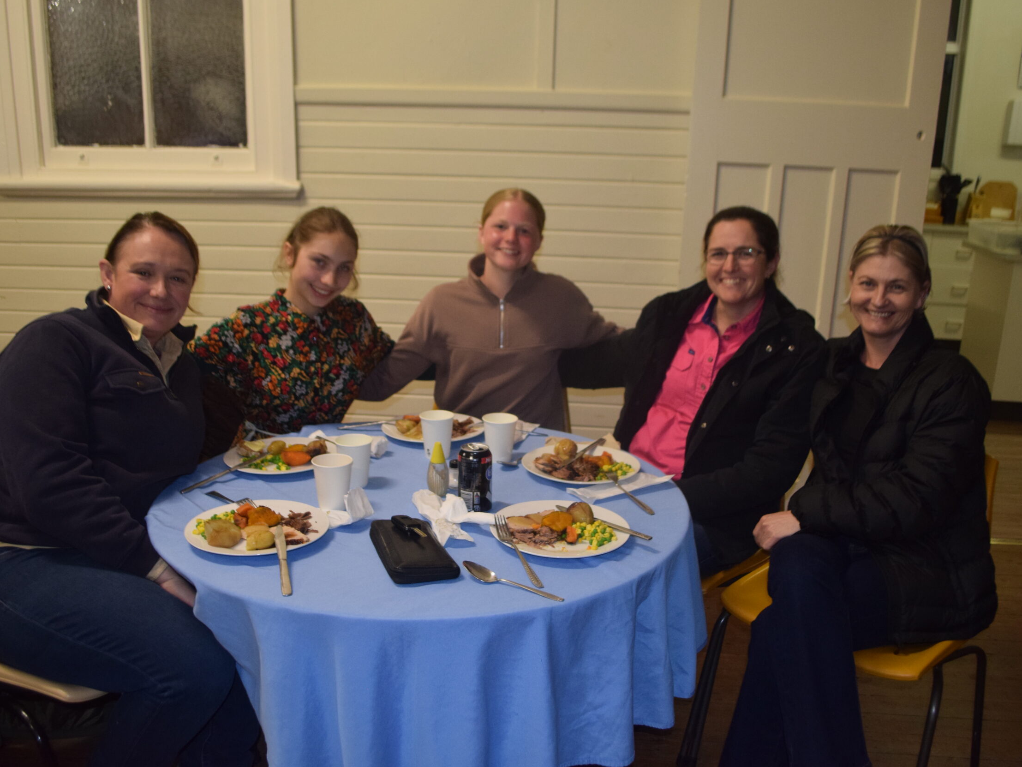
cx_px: 495
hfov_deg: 59.9
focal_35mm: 30
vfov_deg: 46.8
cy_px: 389
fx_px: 886
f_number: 4
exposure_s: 1/60
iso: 800
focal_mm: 18
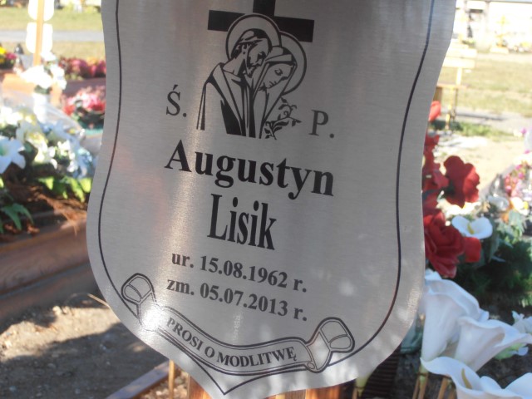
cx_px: 266
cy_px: 200
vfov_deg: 21.3
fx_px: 1060
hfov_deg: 28.2
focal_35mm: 69
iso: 80
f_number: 4.8
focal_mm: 12.29
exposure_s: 1/250
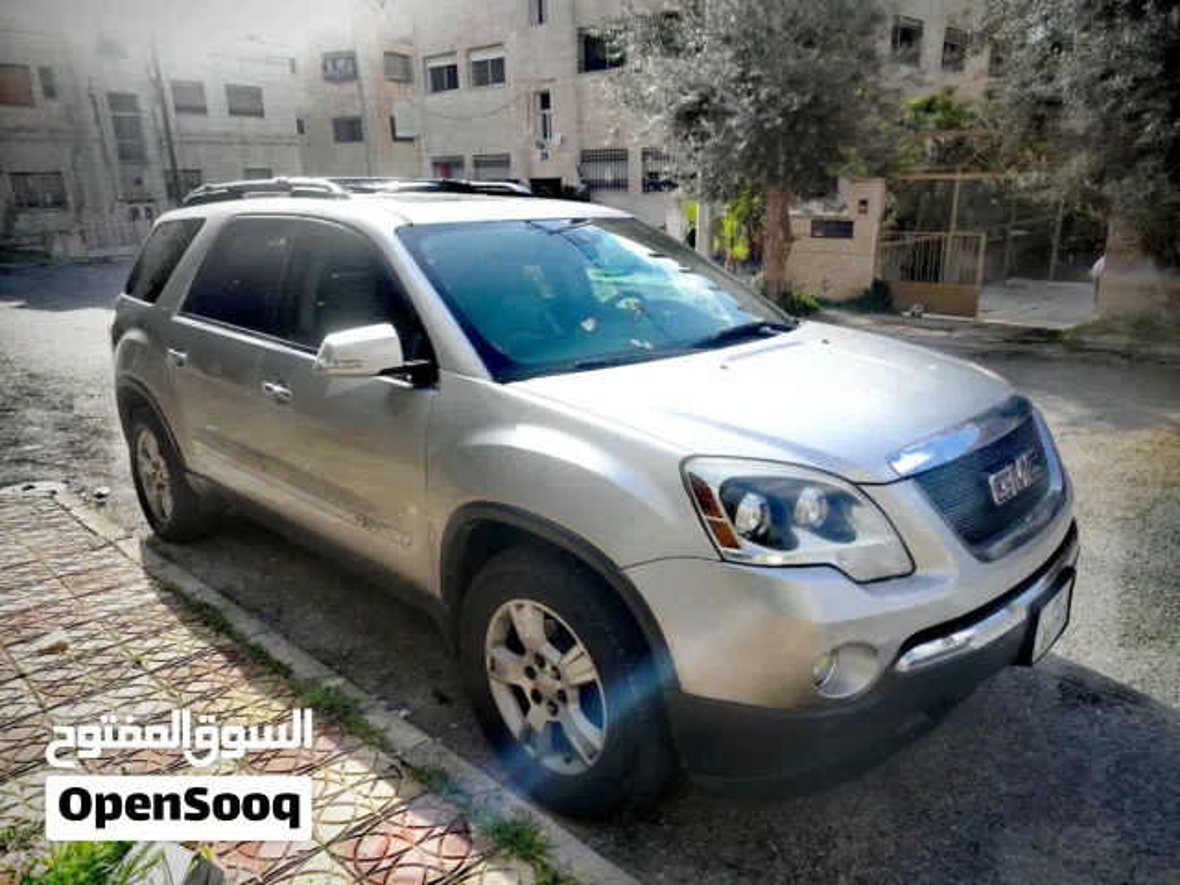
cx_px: 590
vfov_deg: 56.8
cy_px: 442
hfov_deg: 71.6
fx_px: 818
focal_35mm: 24
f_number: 1.75
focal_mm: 5.25
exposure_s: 1/344
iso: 100
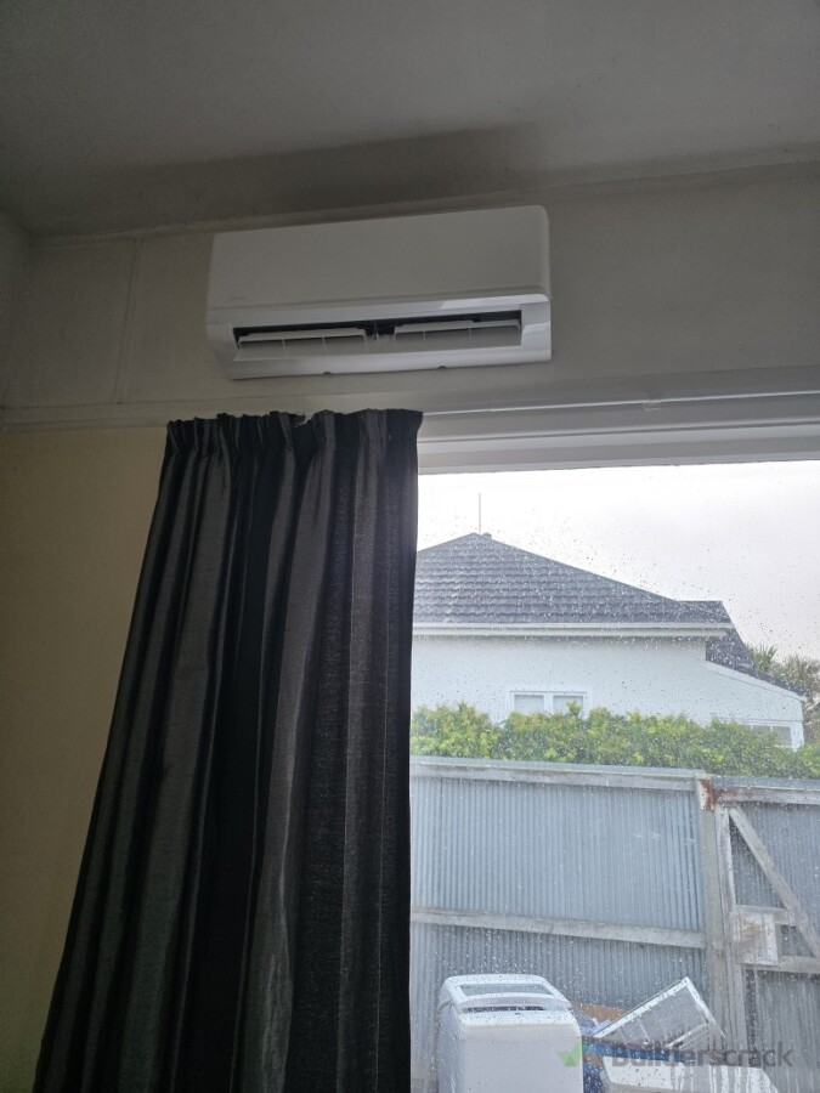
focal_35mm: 23
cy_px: 546
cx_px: 410
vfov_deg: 73.9
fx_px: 726
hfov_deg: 58.9
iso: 160
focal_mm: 6.3
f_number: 1.7
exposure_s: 1/100
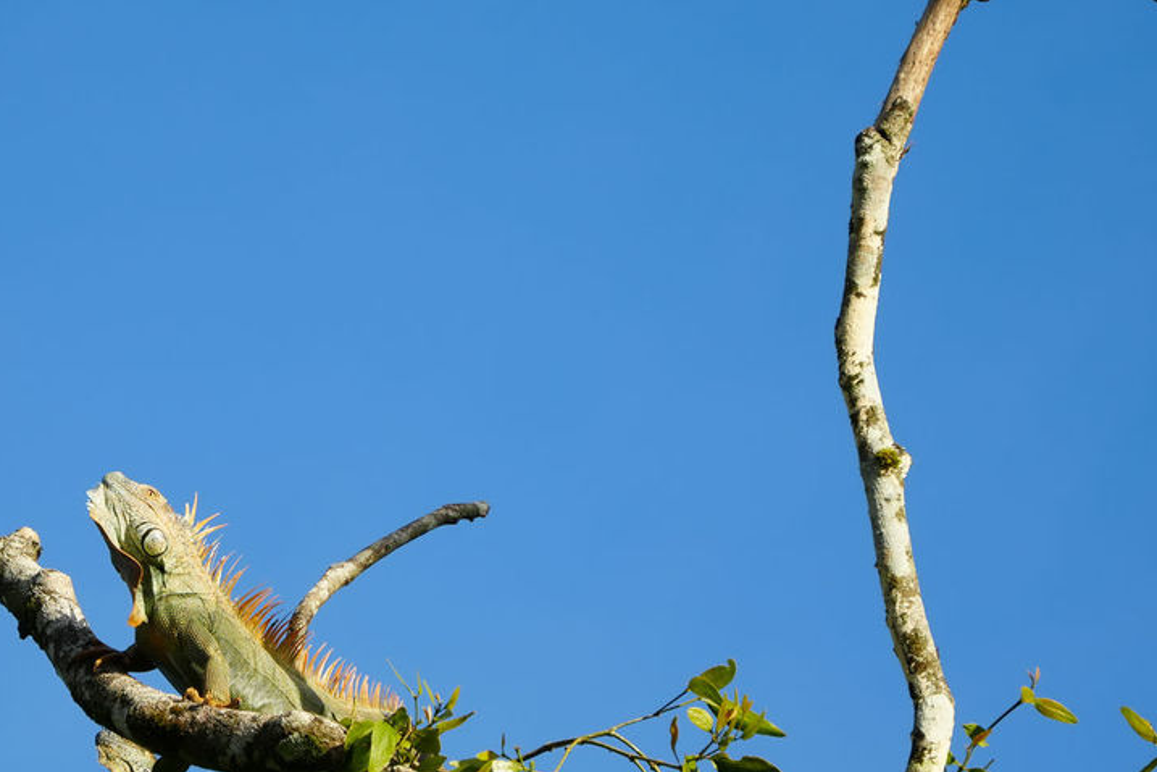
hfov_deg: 2.3
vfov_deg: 1.5
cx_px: 279
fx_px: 28698
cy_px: 551
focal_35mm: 893
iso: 200
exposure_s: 1/500
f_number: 6.3
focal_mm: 400
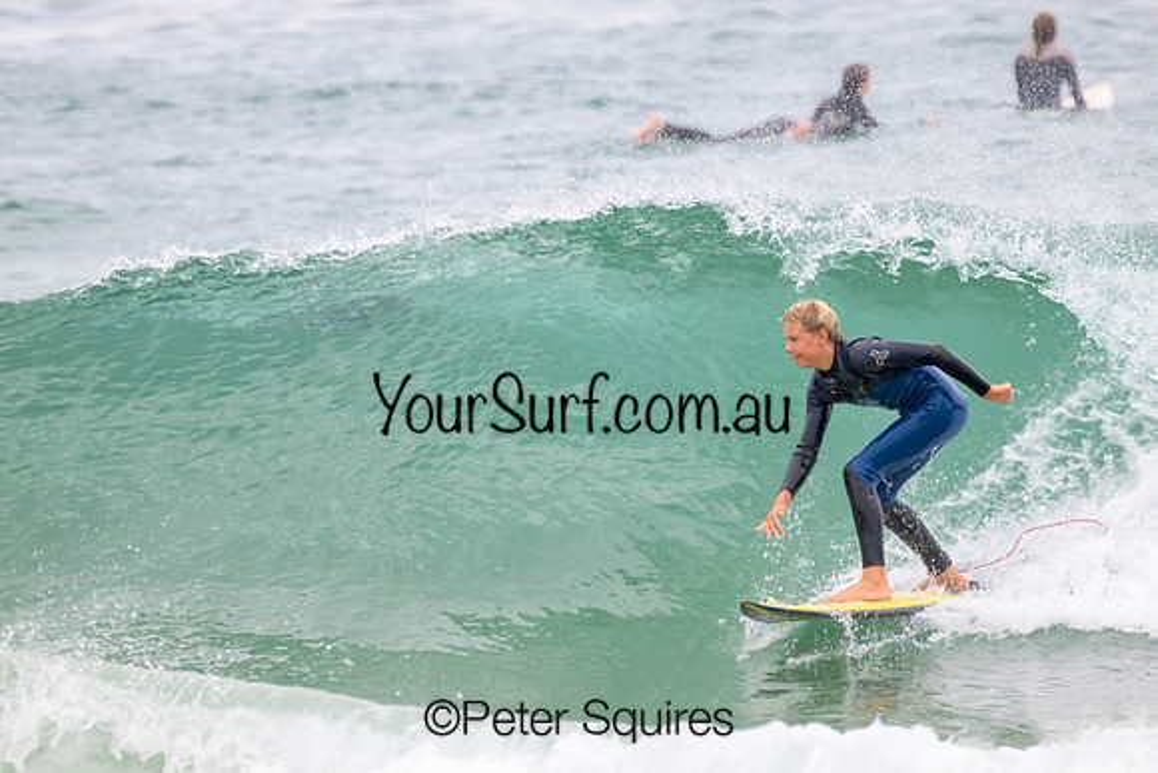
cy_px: 352
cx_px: 646
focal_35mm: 893
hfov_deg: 2.3
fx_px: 28735
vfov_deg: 1.5
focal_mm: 800
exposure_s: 1/2000
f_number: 11
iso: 1600
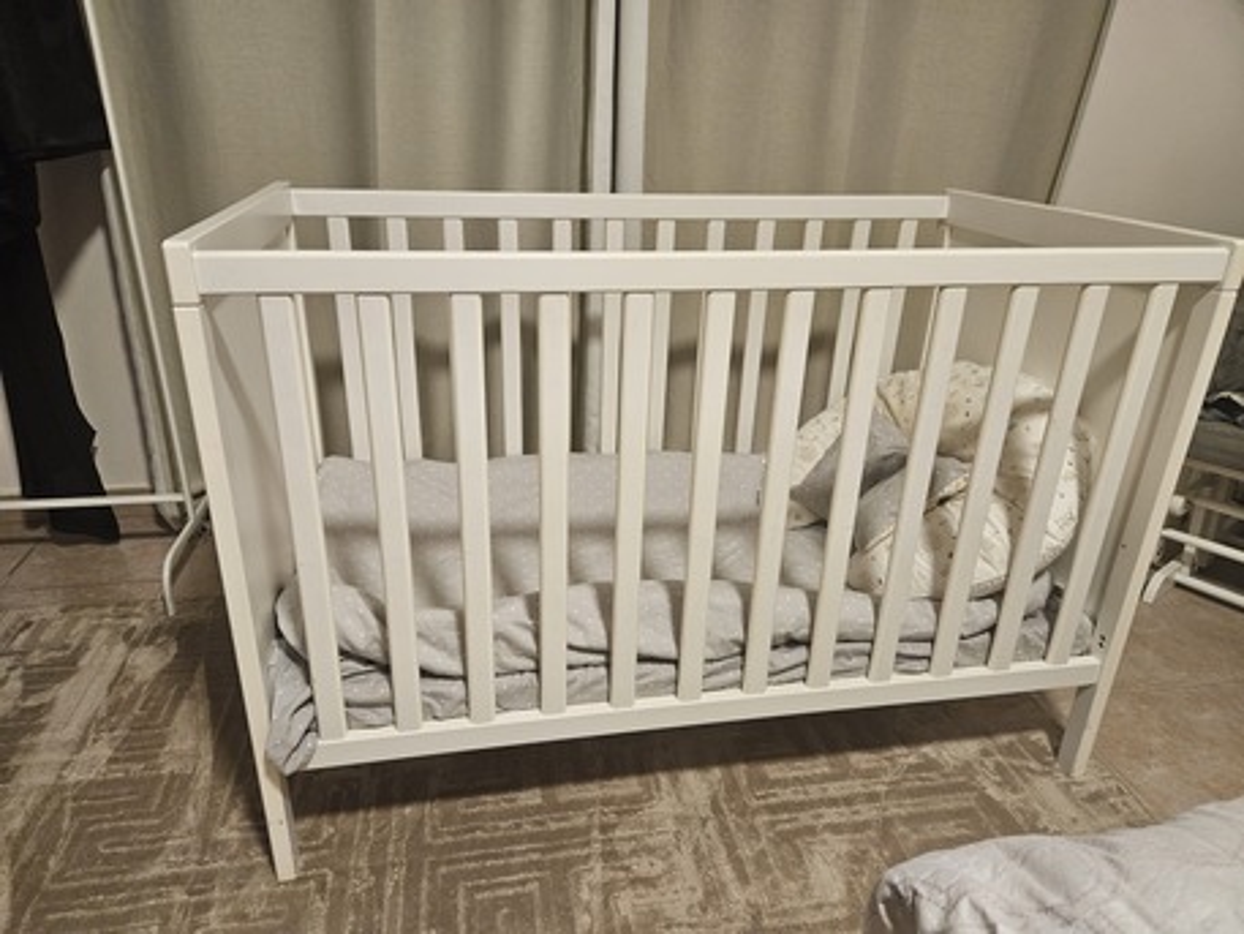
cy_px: 467
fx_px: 827
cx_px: 622
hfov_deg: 73.9
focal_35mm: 23
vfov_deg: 58.9
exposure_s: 1/120
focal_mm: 5.4
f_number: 1.8
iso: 500
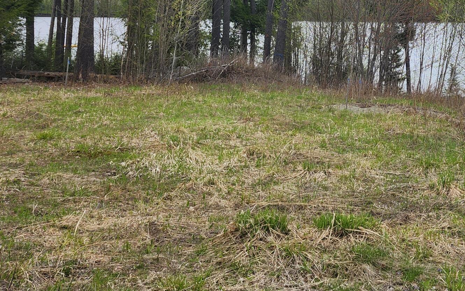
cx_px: 379
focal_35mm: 55
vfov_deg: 23.0
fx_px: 697
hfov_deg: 35.6
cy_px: 29
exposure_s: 1/388
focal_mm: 5.54
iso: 25
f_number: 1.8
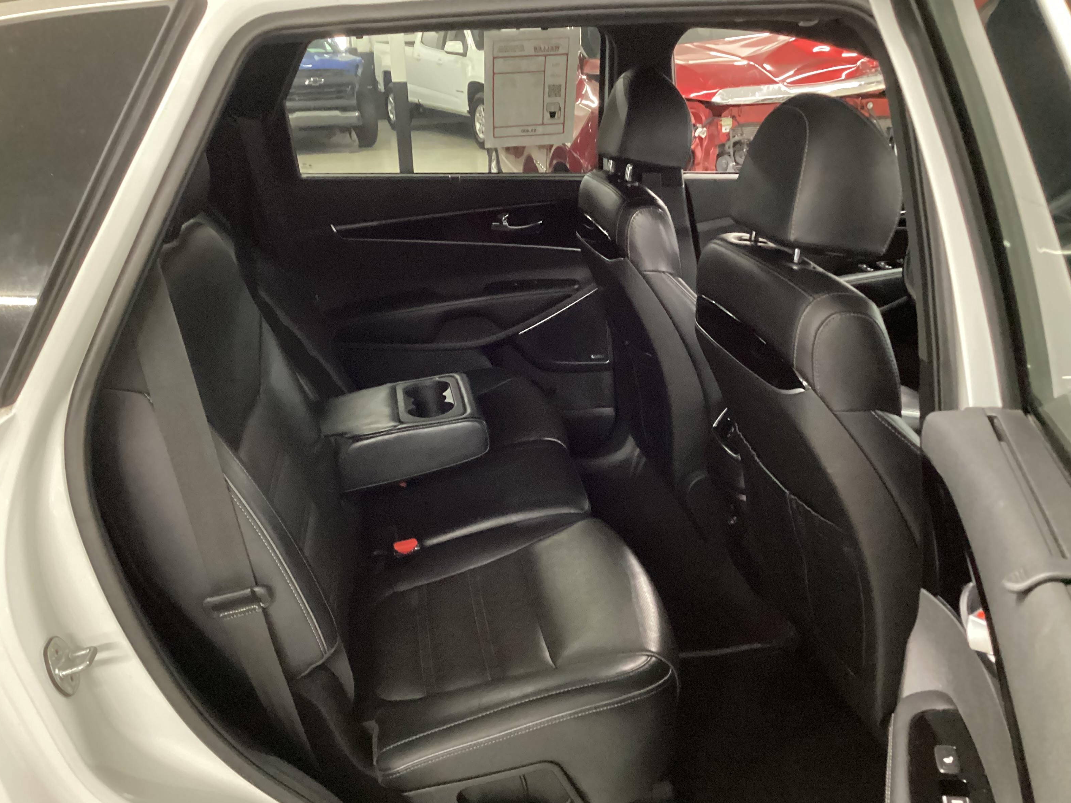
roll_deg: +1.4
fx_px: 990
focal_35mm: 32
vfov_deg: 44.2
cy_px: 412
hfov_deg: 56.8
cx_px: 522
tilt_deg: -22.4
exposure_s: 1/17
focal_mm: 3.3
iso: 800
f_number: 2.4
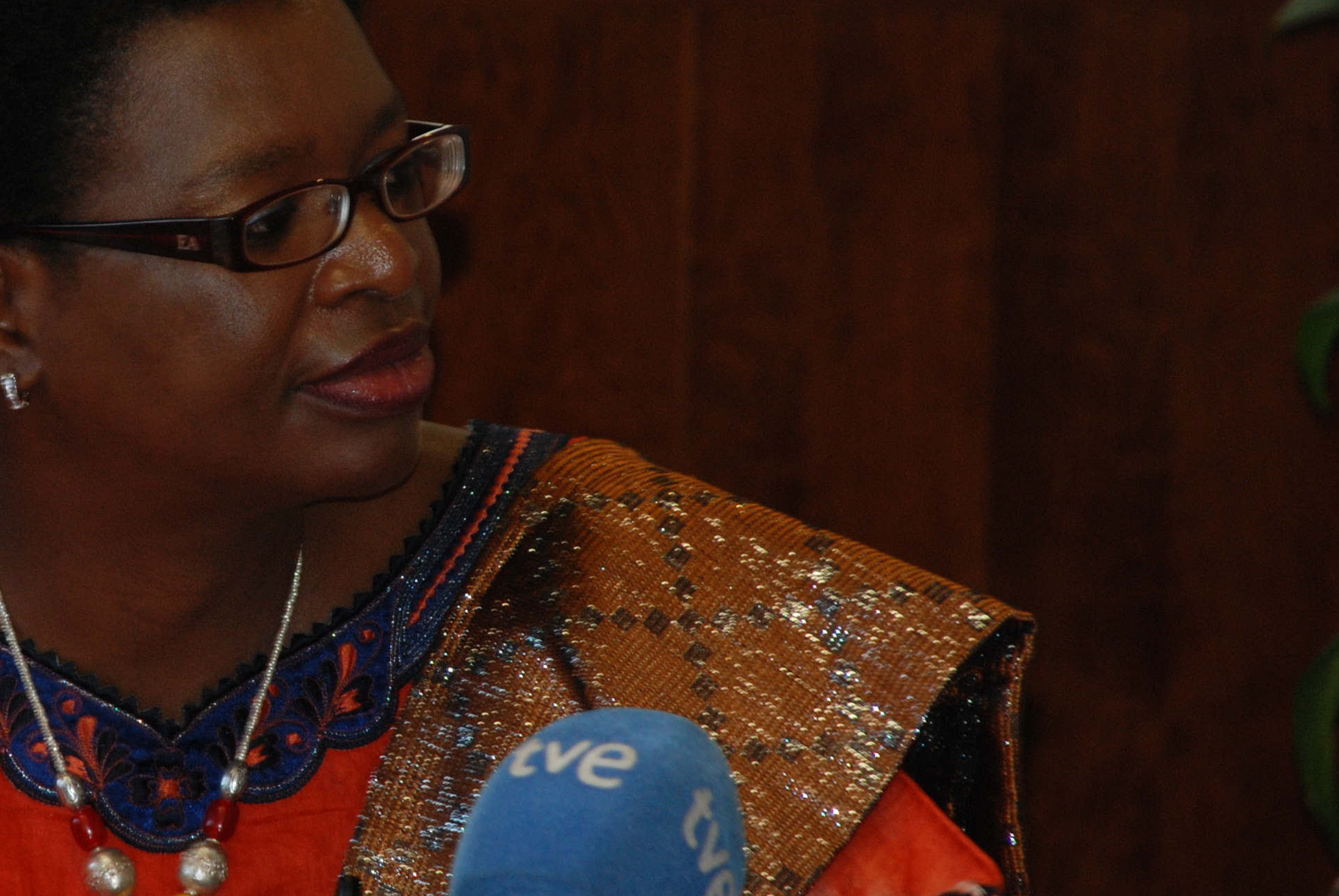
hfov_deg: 5.1
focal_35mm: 405
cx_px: 135
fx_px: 15082
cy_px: 410
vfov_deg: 3.4
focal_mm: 135
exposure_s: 1/60
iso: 320
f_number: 5.6
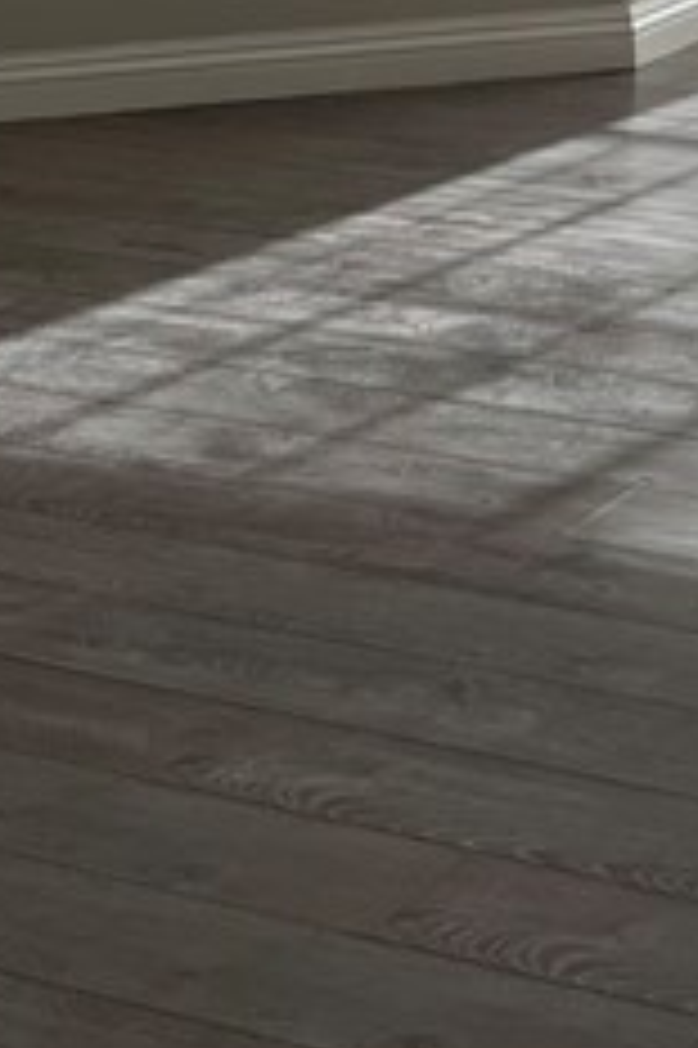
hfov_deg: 11.3
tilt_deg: -1.6
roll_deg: +0.5
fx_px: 3466
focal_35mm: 119
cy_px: -612
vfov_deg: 15.6
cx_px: 797
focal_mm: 5.7
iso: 50
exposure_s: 1/170
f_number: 1.5
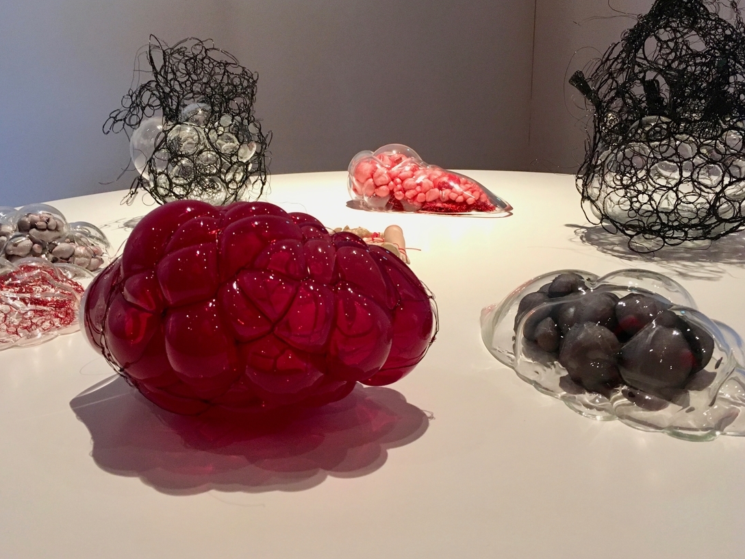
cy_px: 261
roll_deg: +0.6
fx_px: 689
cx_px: 355
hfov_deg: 56.8
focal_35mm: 32
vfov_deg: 44.1
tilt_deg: -15.8
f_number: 2.2
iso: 125
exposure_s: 1/30
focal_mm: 4.15
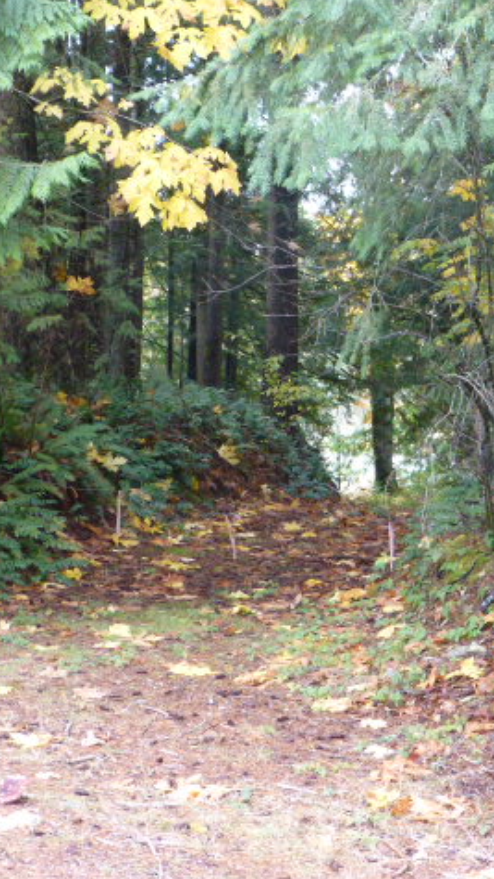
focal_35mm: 69
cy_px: 439
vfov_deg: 30.6
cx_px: 451
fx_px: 1608
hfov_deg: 17.2
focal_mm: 8.5
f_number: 4.2
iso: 400
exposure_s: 1/50
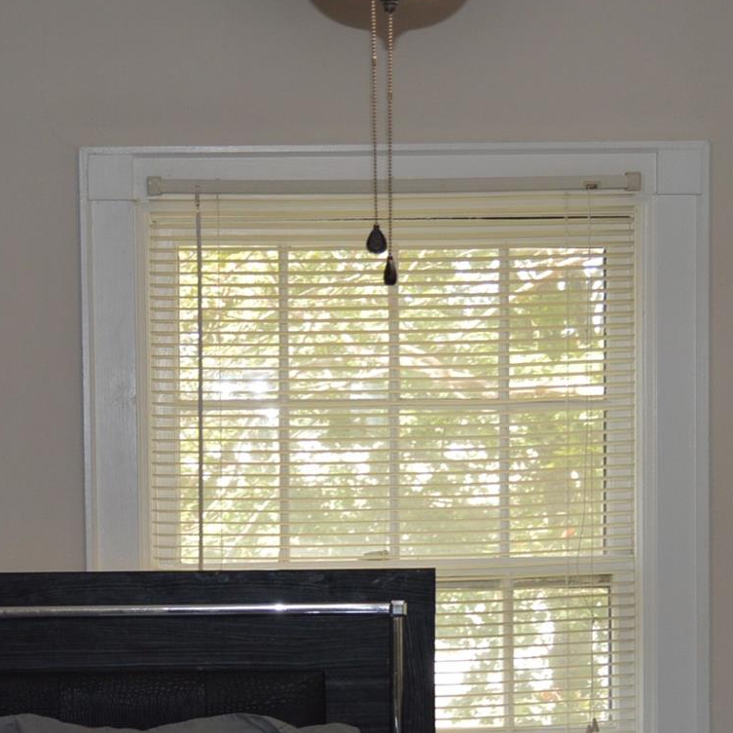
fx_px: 2156
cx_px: 330
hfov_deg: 19.3
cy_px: 527
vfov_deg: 19.2
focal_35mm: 90
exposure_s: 1/100
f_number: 4
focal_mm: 26
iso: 400
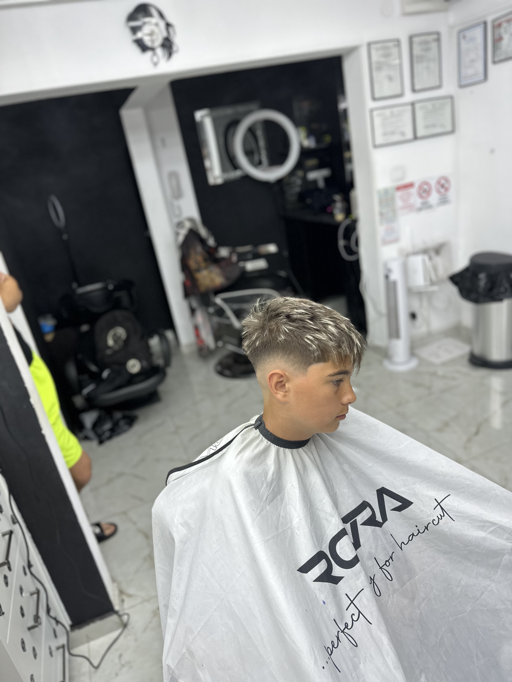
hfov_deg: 56.8
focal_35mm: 24
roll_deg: +8.8
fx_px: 473
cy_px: 341
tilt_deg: -22.8
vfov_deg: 71.6
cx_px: 256
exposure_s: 1/100
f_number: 1.78
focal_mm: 6.86
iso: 125
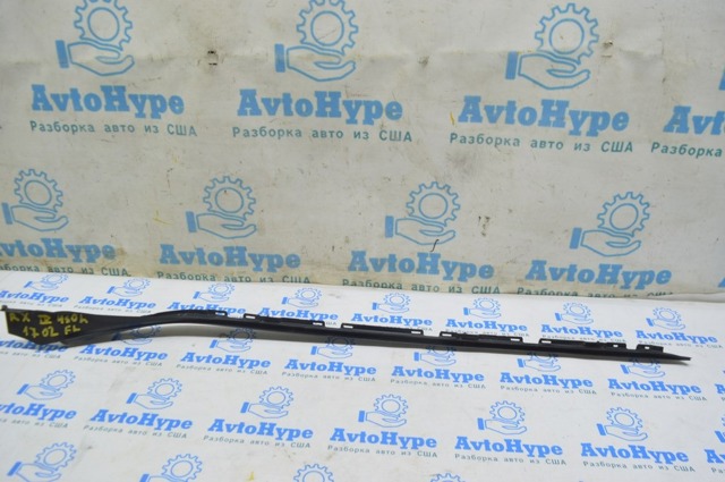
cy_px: 241
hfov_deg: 59.6
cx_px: 362
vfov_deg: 41.6
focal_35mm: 32
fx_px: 634
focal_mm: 21
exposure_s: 1/20
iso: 400
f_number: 5.6
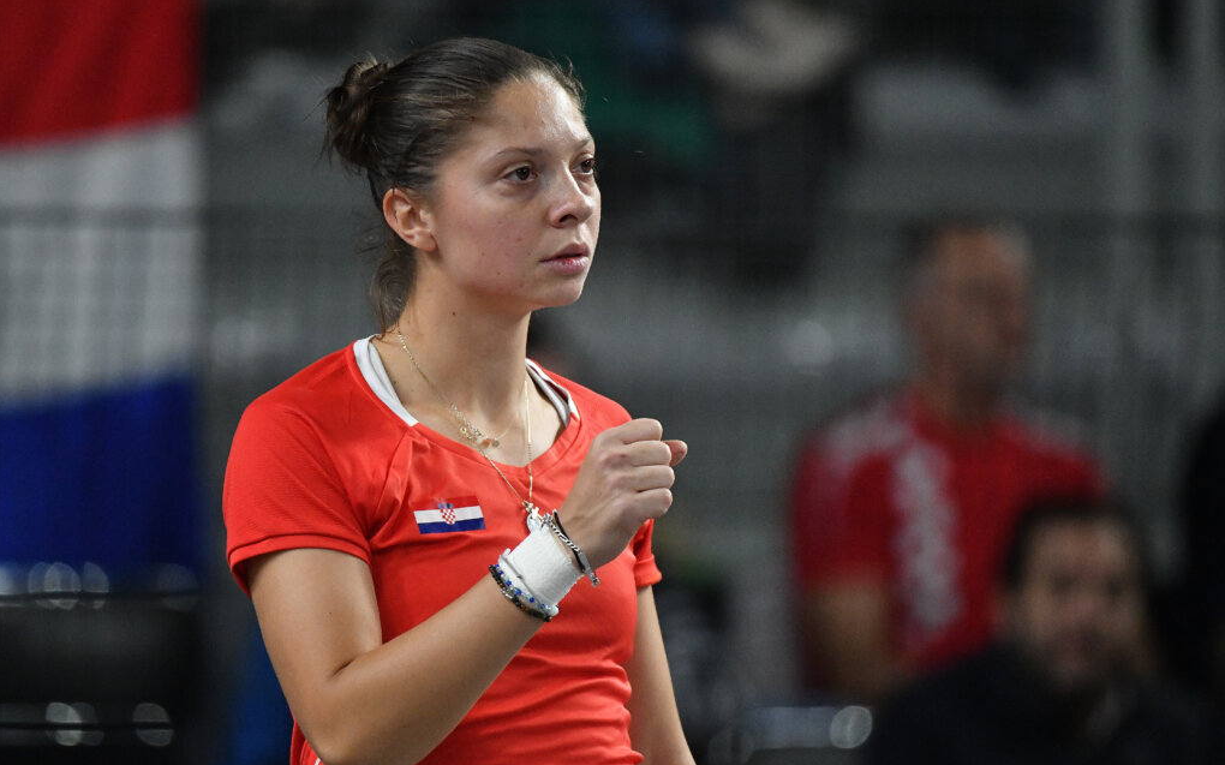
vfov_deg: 3.4
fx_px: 12984
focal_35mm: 389
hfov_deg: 5.4
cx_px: 611
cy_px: 408
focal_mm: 380
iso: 4000
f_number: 4
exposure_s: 1/1600
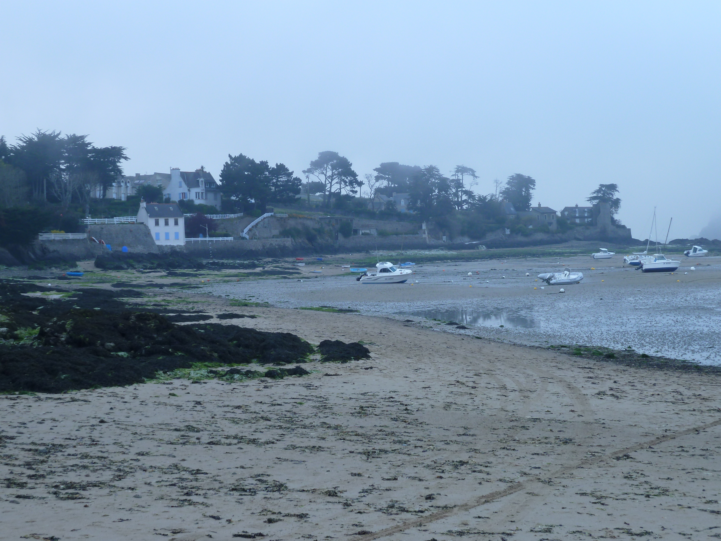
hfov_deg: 32.7
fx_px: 1229
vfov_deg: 24.8
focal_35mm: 59
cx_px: 360
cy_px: 270
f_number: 3.9
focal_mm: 9.7
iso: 80
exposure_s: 1/80
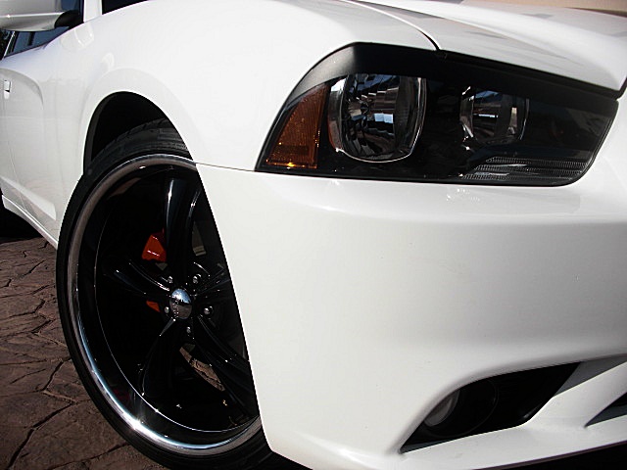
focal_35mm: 36
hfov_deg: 51.4
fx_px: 652
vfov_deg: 39.7
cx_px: 314
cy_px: 235
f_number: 7.9
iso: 50
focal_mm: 6.3
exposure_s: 1/250
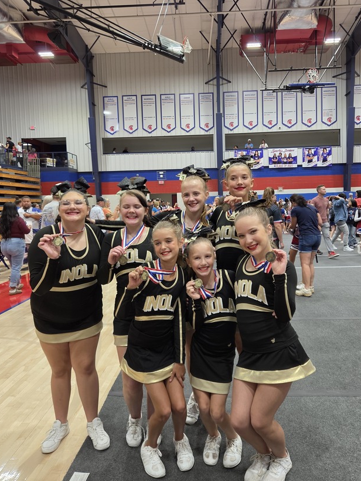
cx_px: 194
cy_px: 220
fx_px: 389
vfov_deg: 63.3
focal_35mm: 28
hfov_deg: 49.7
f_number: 1.8
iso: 125
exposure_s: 1/120
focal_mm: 5.4
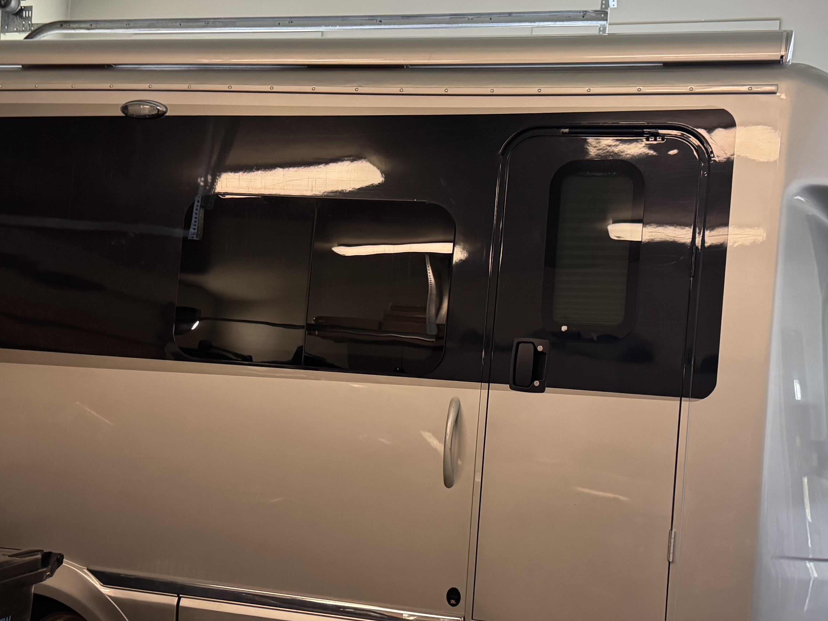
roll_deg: -4.4
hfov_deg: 42.9
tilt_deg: -3.4
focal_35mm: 44
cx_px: 458
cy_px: 371
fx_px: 1052
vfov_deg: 32.8
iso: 400
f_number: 1.78
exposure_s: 1/60
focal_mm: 6.76
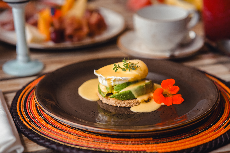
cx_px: 115
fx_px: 543
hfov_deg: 23.9
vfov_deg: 16.1
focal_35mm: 85
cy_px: 76
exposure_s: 1/640
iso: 160
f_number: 3.5
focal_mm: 85
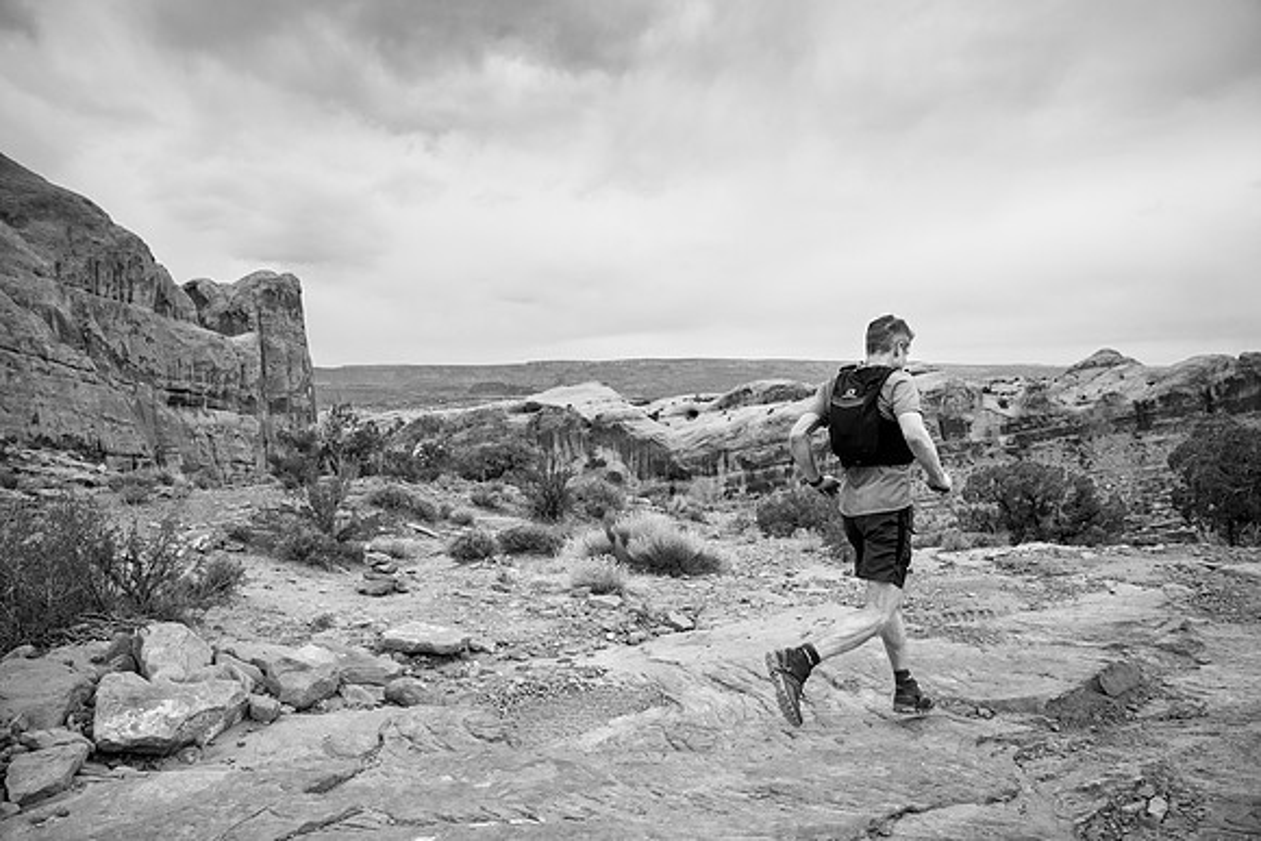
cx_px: 630
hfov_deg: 73.7
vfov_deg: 53.2
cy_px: 420
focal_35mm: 24
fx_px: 841
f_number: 4
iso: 2500
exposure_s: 1/2500
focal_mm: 24
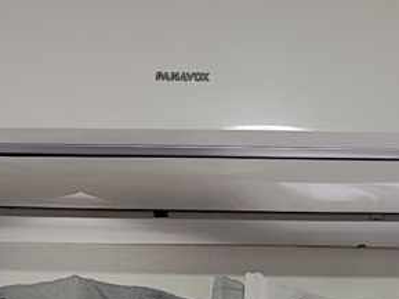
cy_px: 927
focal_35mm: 153
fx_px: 1761
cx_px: 142
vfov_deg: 8.1
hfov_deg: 12.9
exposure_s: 1/50
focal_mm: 6.2
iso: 125
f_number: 1.6
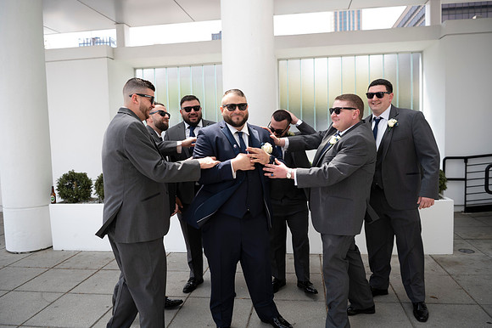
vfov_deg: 46.4
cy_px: 164
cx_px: 246
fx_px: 382
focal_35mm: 28
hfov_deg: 65.5
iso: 50
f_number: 2.8
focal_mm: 28
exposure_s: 1/250
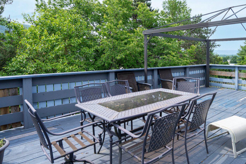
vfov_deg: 48.9
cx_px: 160
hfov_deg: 67.8
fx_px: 178
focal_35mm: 26
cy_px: 58
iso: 320
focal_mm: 16
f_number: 7.1
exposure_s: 1/250
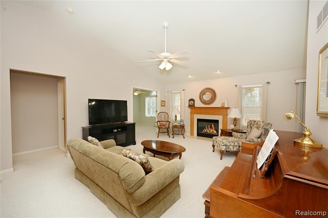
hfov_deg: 104.3
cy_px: 109
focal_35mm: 14
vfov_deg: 81.2
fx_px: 128
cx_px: 164
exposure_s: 1/60
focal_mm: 14
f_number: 7.1
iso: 250
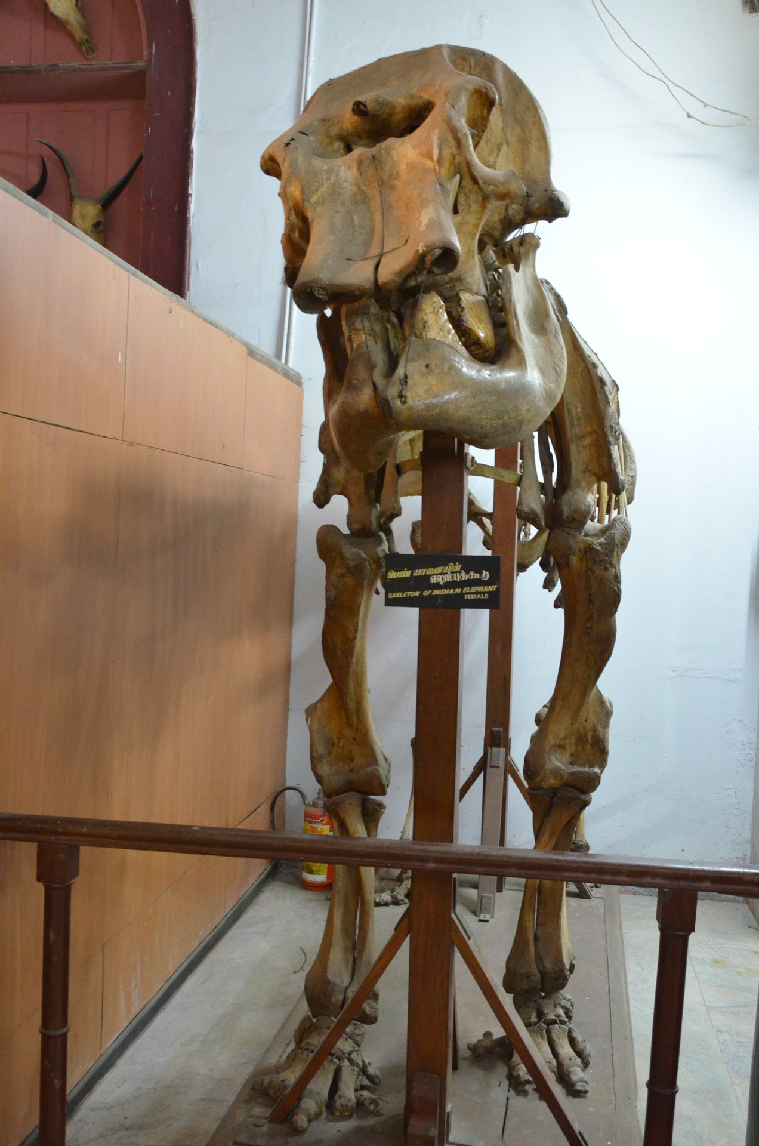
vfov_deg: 57.3
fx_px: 1048
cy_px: 573
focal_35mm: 33
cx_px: 380
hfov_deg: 39.8
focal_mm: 22
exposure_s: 1/10
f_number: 6.3
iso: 4000
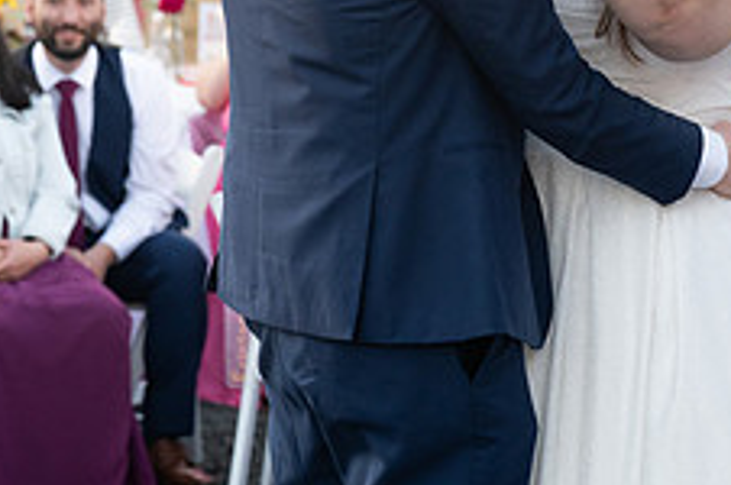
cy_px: 27
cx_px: 501
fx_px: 4380
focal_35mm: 216
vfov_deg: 6.3
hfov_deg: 9.5
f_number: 4
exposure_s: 1/500
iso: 1600
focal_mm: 84
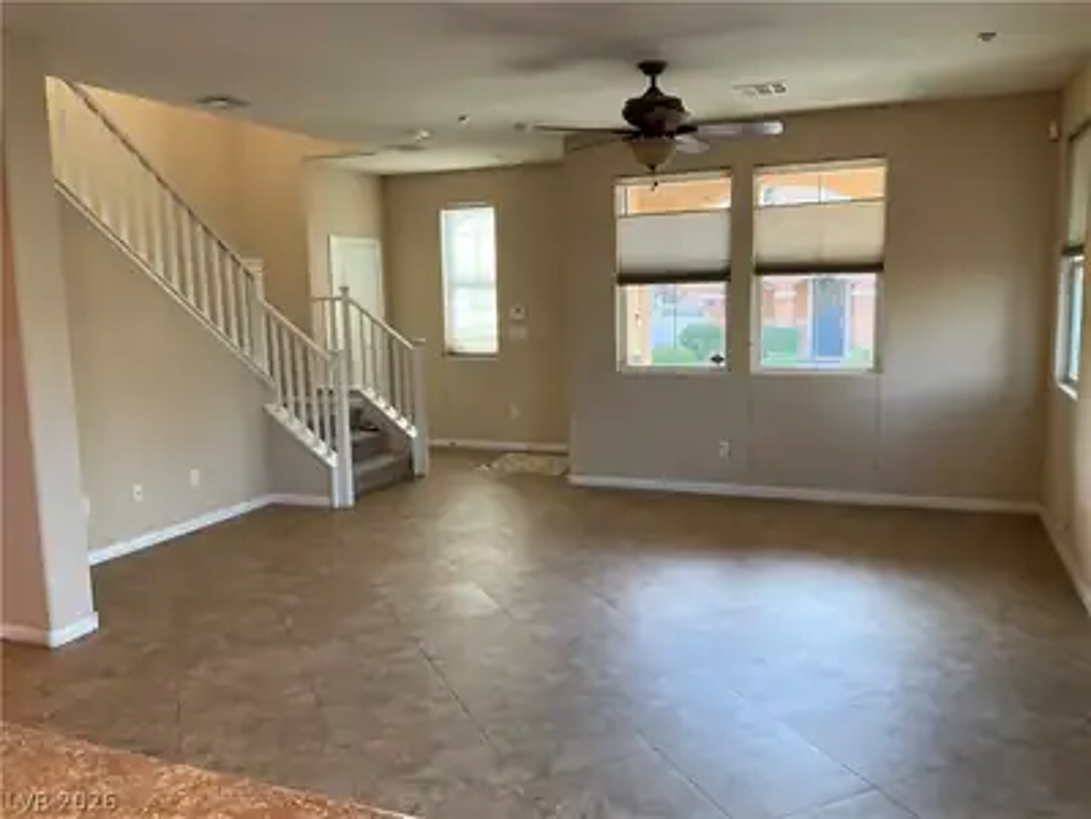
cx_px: 546
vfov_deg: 48.2
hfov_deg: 61.7
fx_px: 914
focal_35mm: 29
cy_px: 410
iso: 64
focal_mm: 3
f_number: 1.8
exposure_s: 1/60
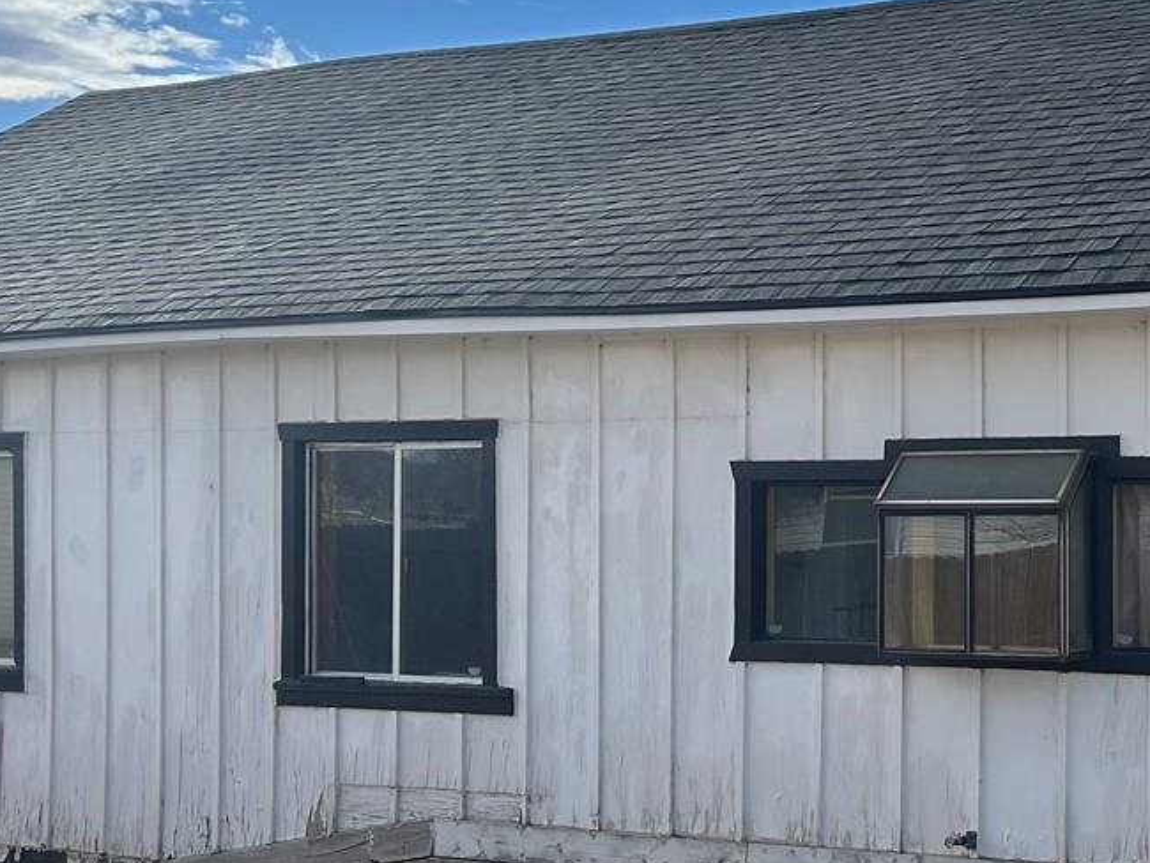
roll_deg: +1.0
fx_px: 2127
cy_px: 432
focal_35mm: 64
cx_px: 1010
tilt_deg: +2.3
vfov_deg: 22.9
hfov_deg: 29.2
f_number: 1.5
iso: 50
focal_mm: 5.7
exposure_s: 1/3077
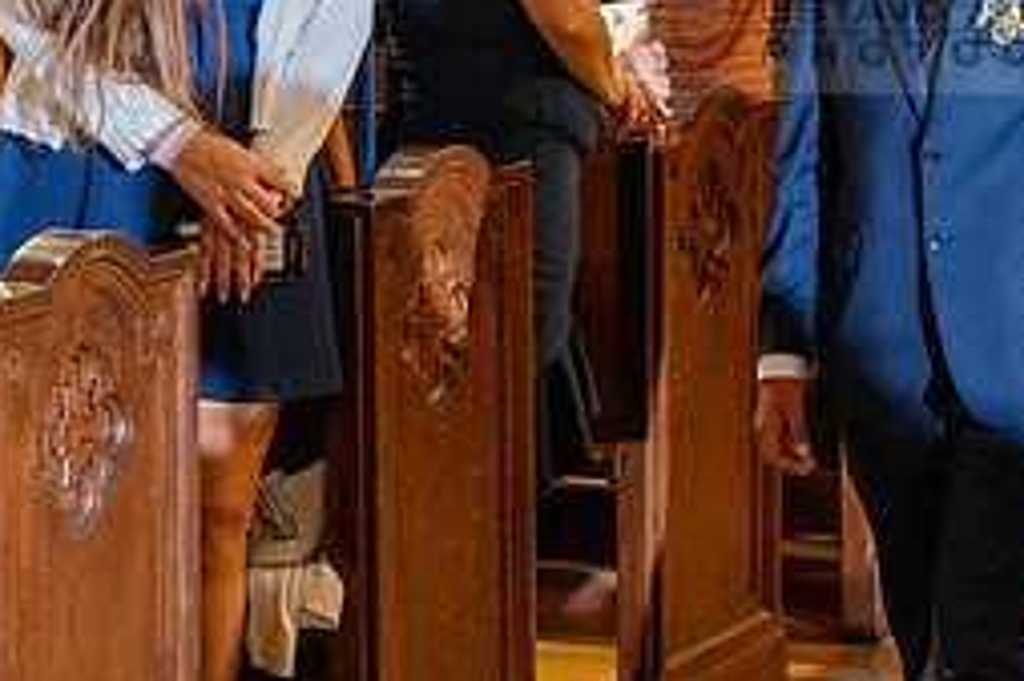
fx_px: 4548
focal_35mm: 160
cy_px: -2
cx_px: 964
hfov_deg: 12.7
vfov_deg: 8.5
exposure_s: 1/200
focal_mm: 70
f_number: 4.5
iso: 2000
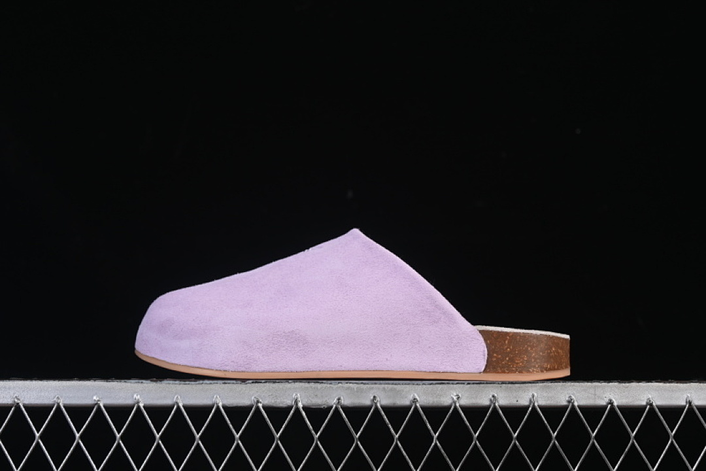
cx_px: 353
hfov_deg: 27.0
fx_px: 1471
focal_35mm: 75
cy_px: 236
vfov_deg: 18.2
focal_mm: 50
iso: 160
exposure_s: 1/80
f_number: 8
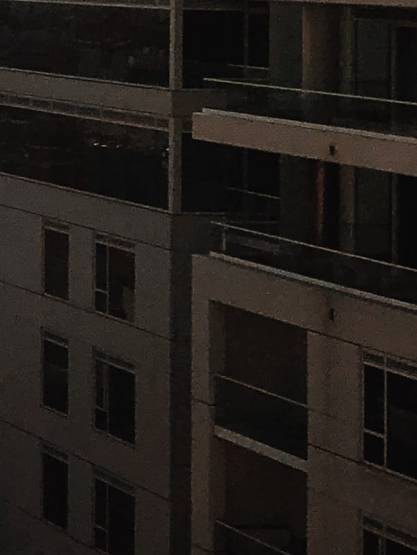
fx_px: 2215
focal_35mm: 138
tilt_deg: +13.8
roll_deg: -1.8
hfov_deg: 9.5
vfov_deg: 12.4
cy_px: -588
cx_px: -609
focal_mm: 4
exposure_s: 1/6897
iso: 20
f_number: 1.8
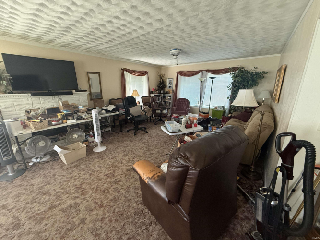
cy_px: 120
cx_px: 160
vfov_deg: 85.7
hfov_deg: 102.1
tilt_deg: -14.7
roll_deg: -0.4
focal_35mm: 14
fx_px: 129
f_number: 2.2
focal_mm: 2.22
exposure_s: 1/60
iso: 500
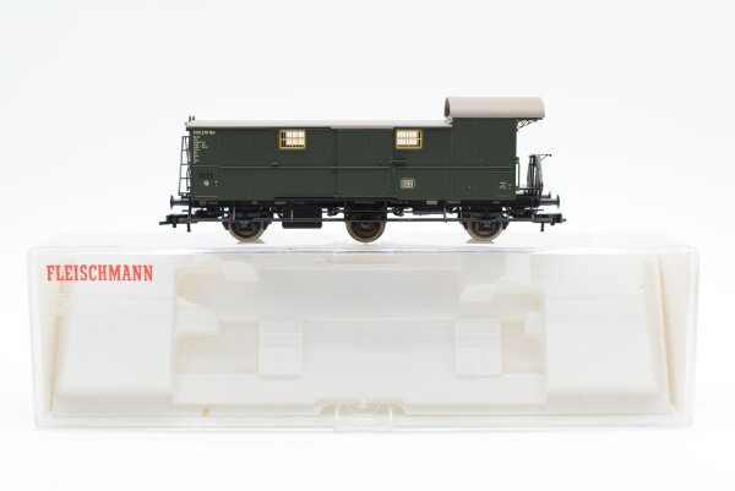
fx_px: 1073
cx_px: 368
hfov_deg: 37.8
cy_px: 246
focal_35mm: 52
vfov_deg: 25.8
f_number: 8
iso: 320
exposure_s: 1/125
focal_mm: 35
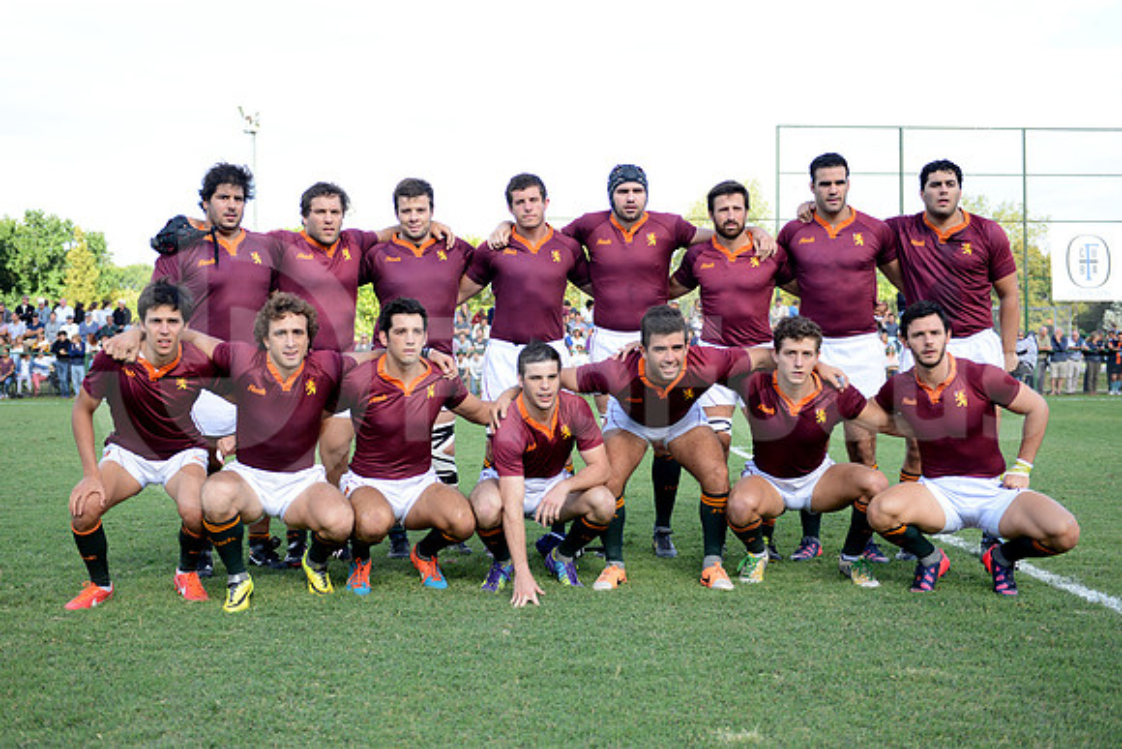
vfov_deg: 35.1
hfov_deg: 50.7
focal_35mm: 38
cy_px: 374
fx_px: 1185
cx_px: 561
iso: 500
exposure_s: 1/2000
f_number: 2.8
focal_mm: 38
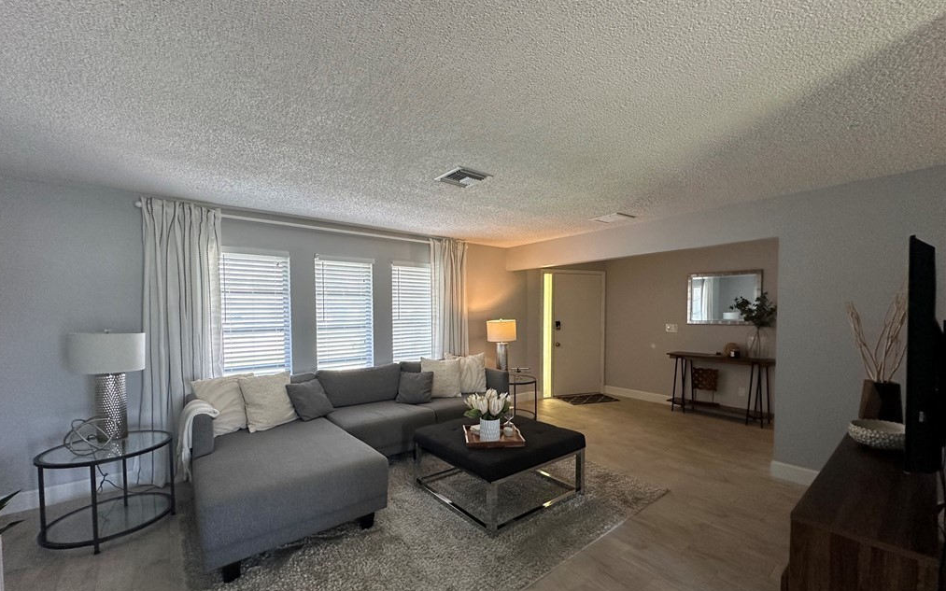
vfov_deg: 74.6
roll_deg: -0.3
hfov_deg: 101.5
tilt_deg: -2.6
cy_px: 327
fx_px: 387
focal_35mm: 15
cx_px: 469
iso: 250
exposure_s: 1/120
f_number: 2.2
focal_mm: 2.22
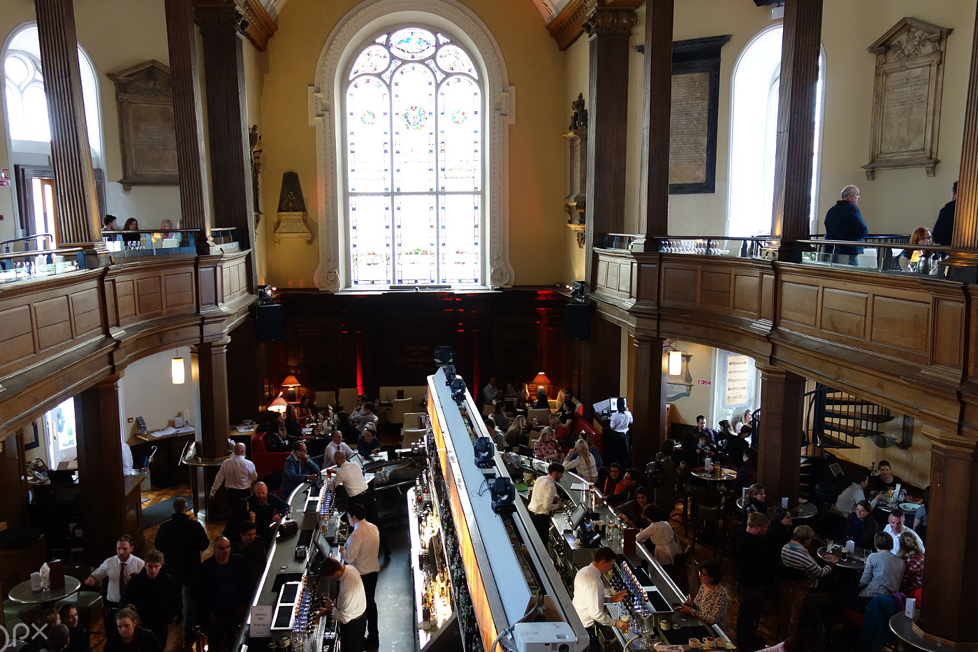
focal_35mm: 32
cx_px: 433
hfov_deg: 58.6
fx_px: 869
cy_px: 358
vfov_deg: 41.1
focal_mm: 10.4
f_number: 1.8
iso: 800
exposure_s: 1/80
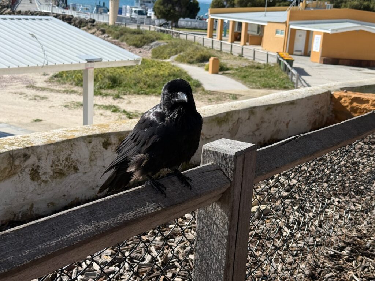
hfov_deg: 39.7
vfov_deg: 30.3
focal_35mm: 48
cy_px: 140
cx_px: 188
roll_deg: -3.4
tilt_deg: -14.1
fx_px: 520
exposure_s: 1/3891
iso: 64
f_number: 1.78
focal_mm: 6.76
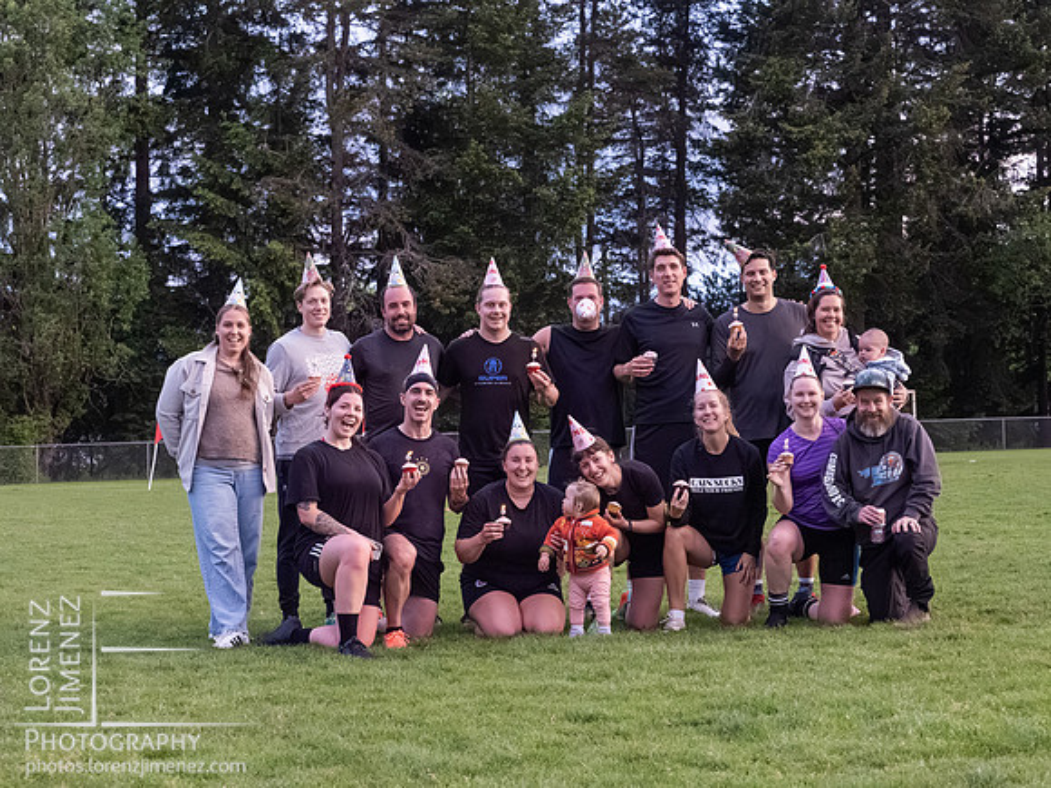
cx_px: 526
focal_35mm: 80
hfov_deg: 24.4
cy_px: 394
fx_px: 2429
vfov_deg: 18.4
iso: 6400
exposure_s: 1/1000
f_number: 4.5
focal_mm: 40
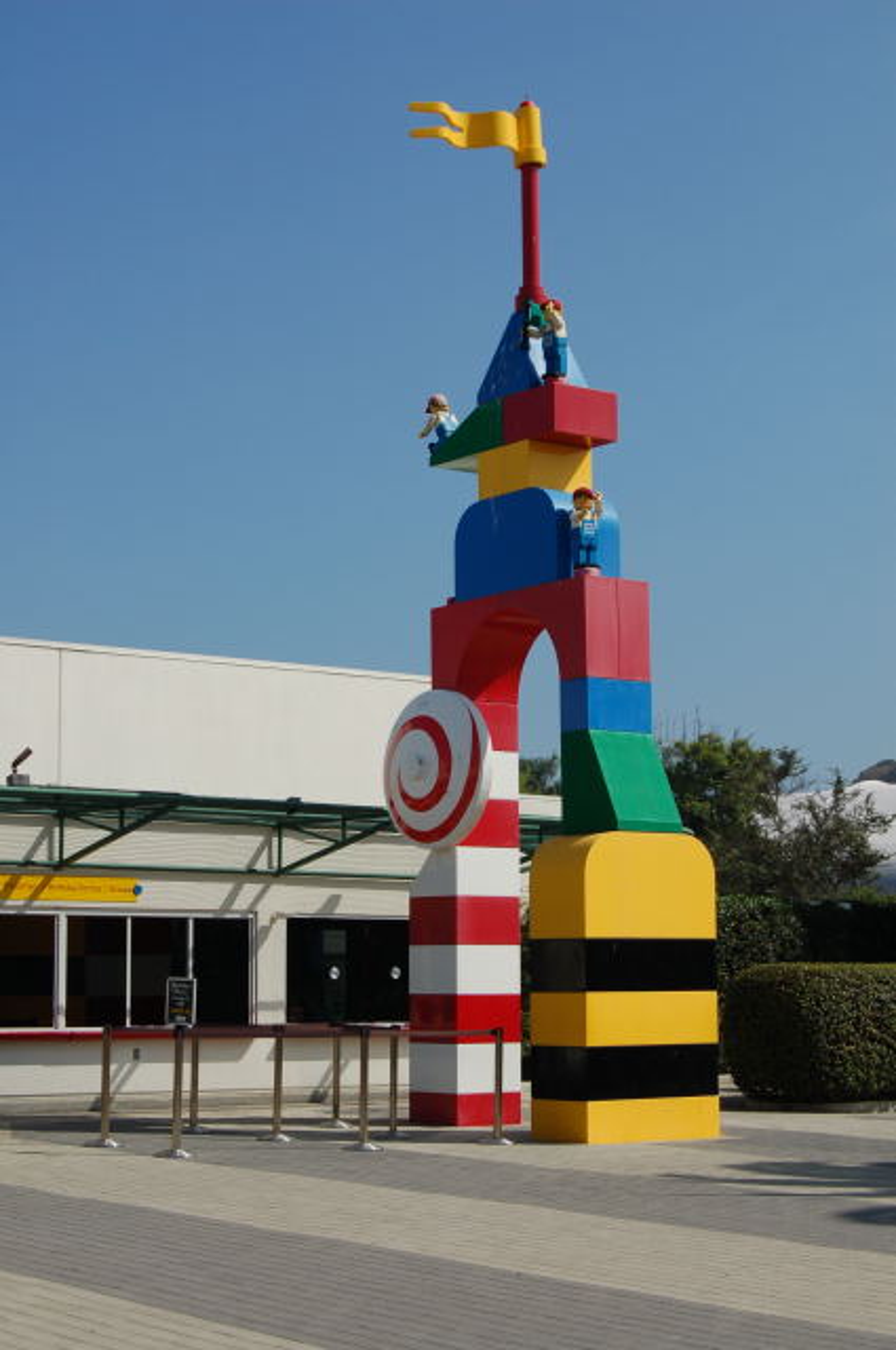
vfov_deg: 31.9
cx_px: 448
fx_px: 2358
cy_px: 675
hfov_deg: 21.5
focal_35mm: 63
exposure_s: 1/400
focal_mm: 42
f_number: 10
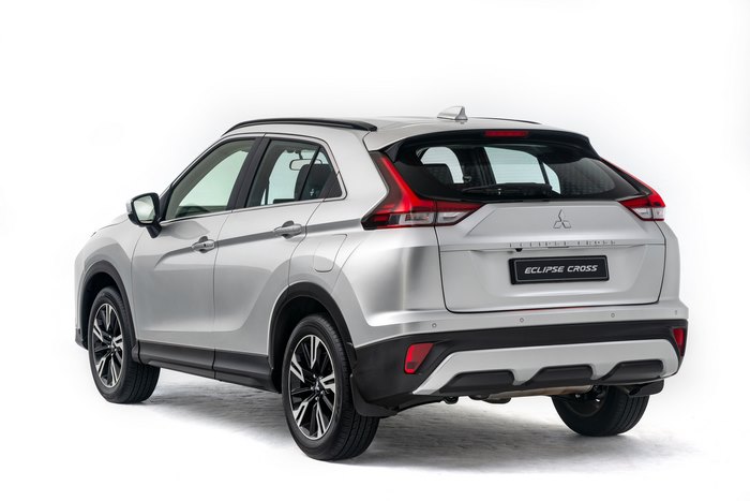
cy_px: 250
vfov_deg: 14.0
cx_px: 375
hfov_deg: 20.8
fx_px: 2042
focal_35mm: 98
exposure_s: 1/20
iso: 400
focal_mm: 98
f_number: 8
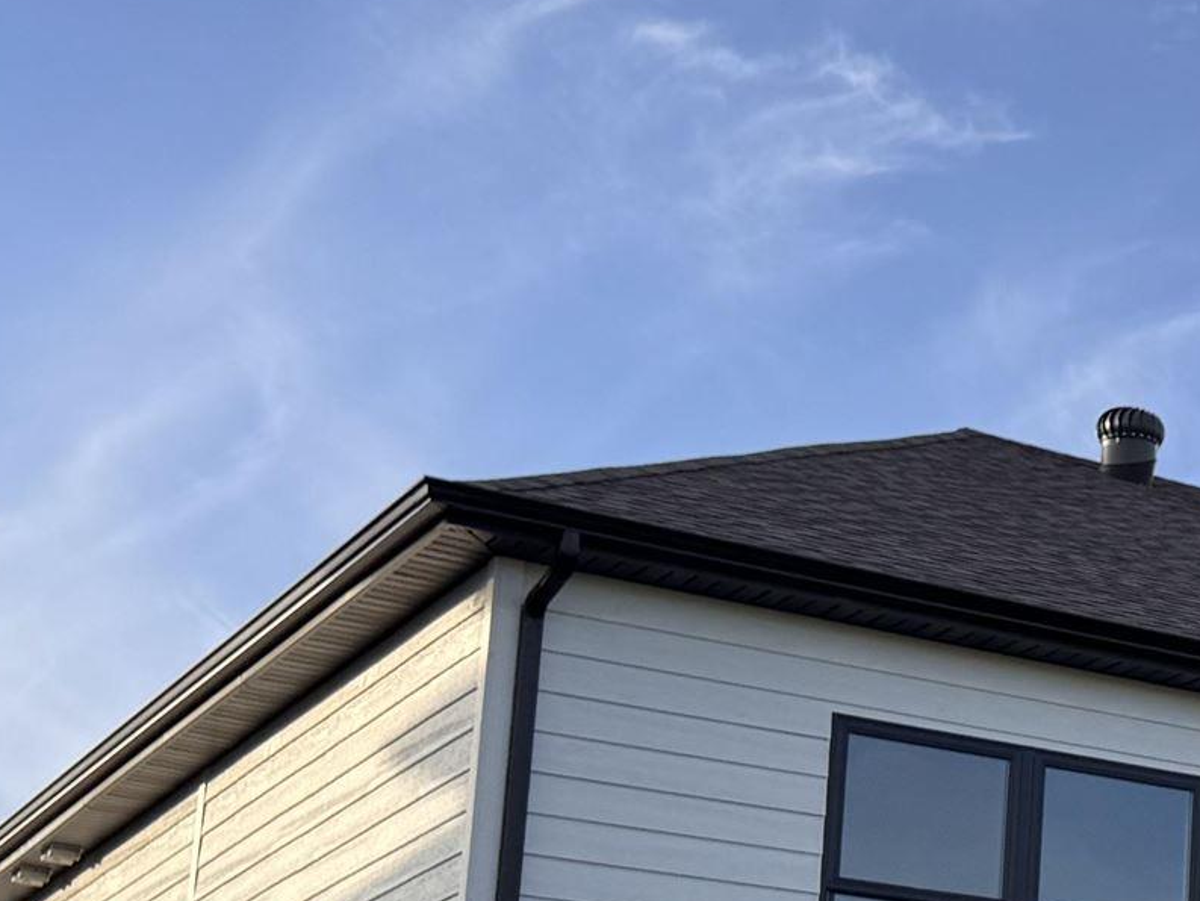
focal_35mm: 93
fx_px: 3224
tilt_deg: +13.1
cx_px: 1846
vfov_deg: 15.6
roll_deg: +0.5
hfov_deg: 18.5
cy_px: 874
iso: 80
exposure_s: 1/2833
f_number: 1.78
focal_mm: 6.76
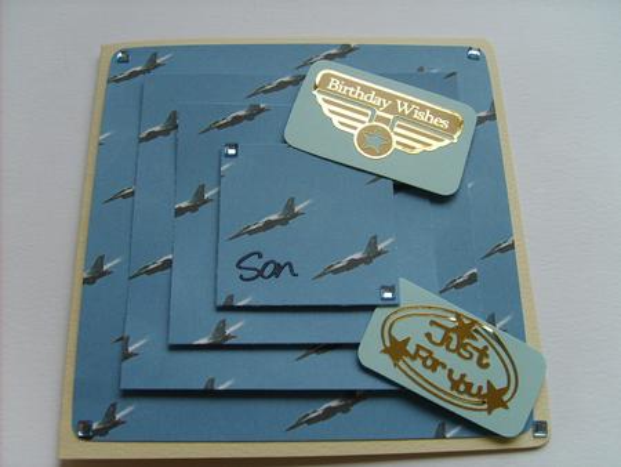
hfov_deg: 52.6
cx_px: 310
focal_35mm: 35
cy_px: 234
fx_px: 628
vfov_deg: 40.7
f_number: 2.8
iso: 50
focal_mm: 5.8
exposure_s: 1/125
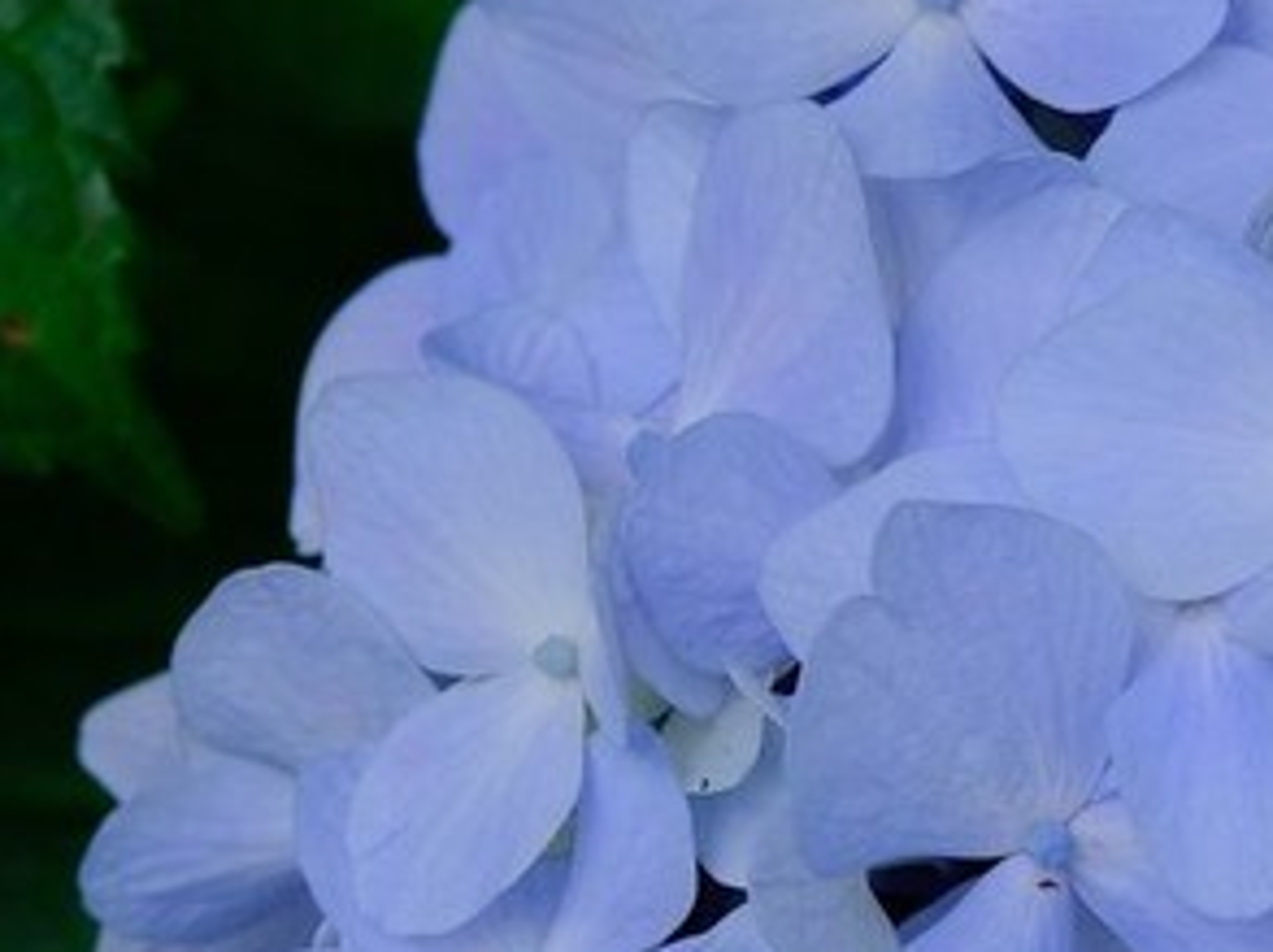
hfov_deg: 9.4
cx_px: 1347
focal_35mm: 209
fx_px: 7677
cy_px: 765
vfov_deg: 7.1
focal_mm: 35
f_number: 5.6
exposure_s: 1/220
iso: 640
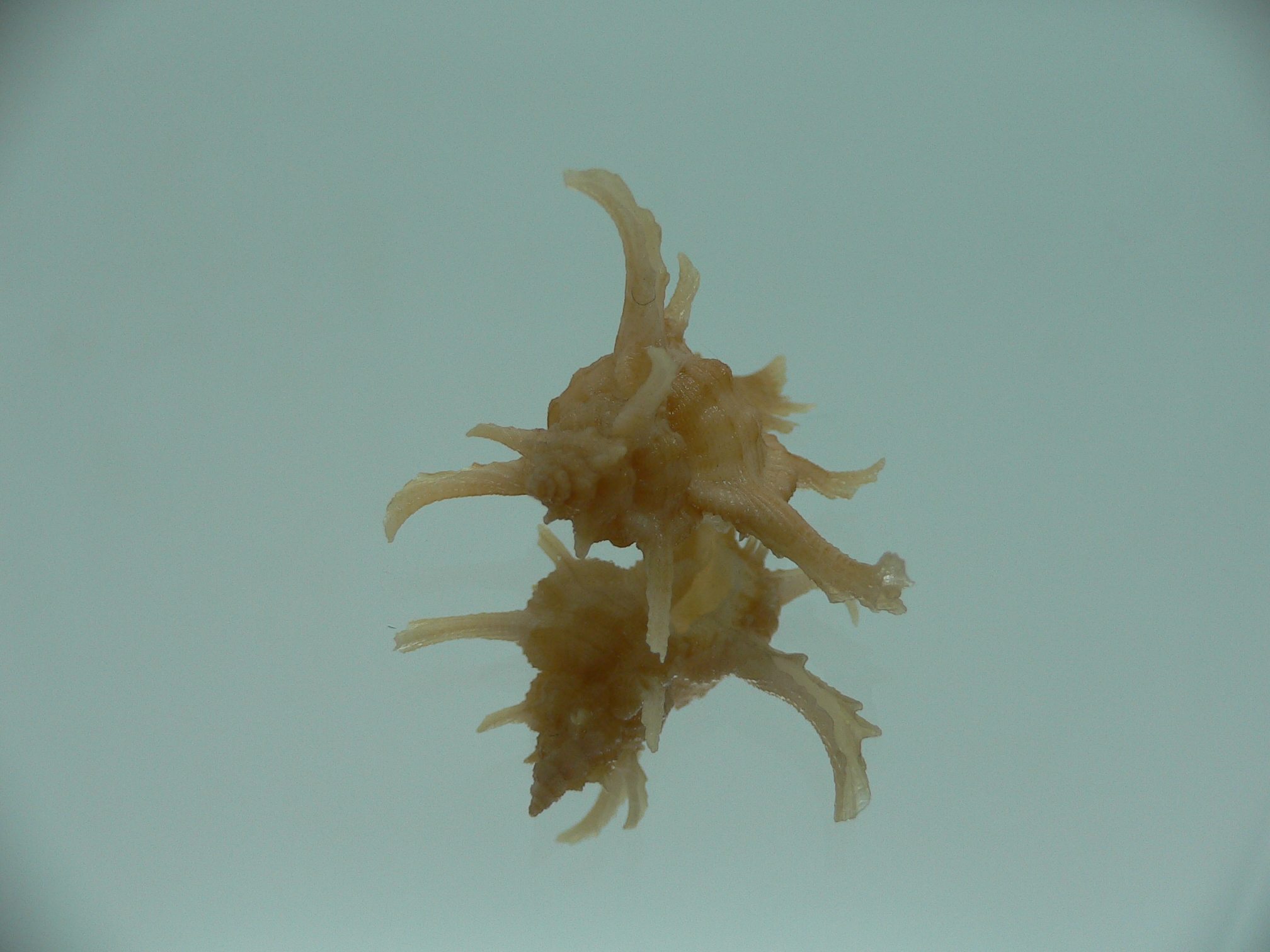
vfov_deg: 40.7
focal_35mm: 35
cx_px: 635
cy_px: 476
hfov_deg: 52.6
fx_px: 1284
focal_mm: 4.6
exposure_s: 1/60
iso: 80
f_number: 2.8
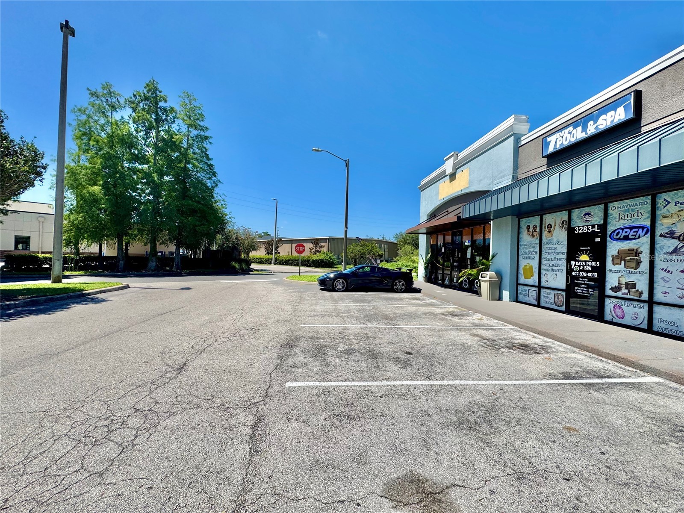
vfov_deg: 85.7
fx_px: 277
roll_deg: -2.1
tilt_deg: +0.7
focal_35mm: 14
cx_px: 342
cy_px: 256
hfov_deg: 102.1
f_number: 2.2
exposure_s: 1/2770
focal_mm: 2.22
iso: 50
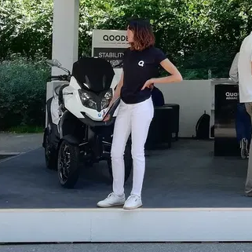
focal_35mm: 86
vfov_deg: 19.5
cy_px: -12
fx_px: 708
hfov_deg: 19.6
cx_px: 250
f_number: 2.2
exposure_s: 1/289
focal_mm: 3.81
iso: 50
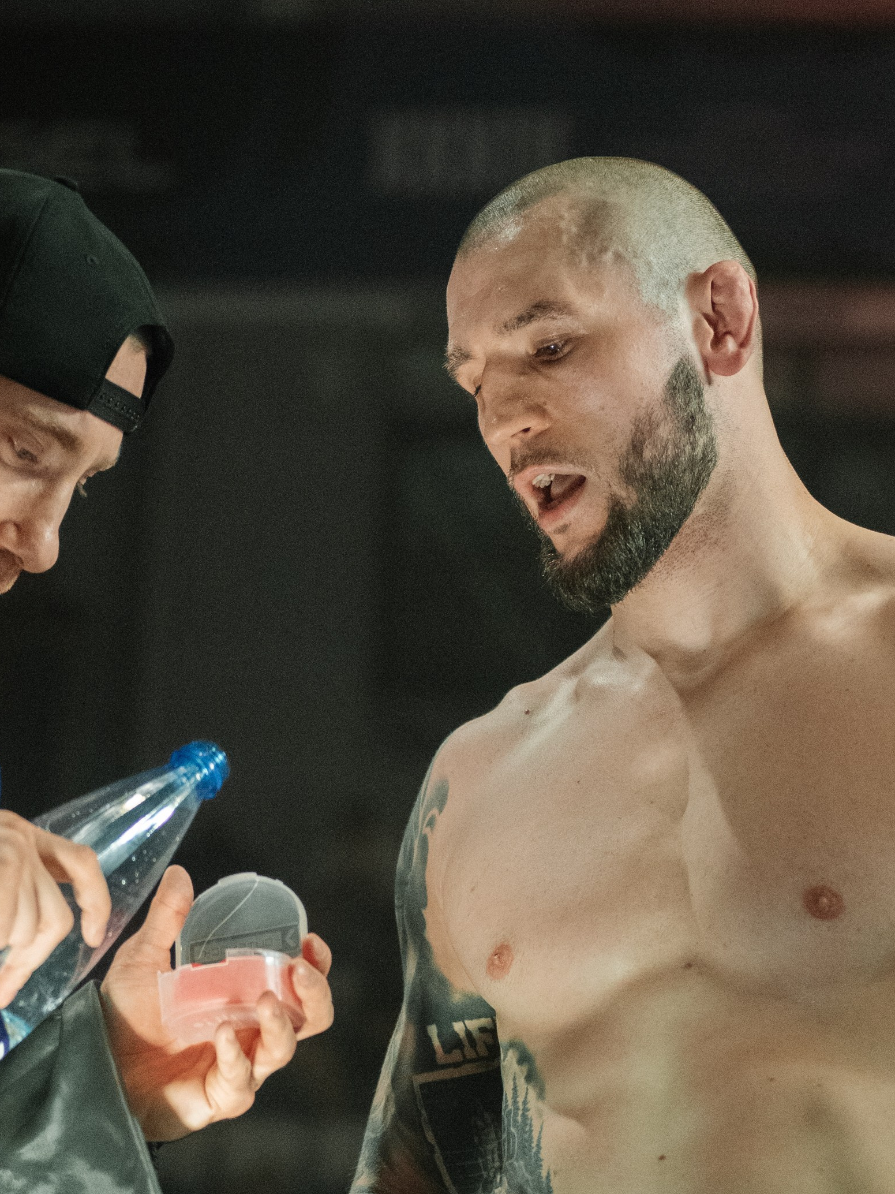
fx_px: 4826
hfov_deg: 10.6
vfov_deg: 14.0
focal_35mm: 140
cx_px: 631
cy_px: 999
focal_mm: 86
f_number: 4
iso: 6400
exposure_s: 1/640
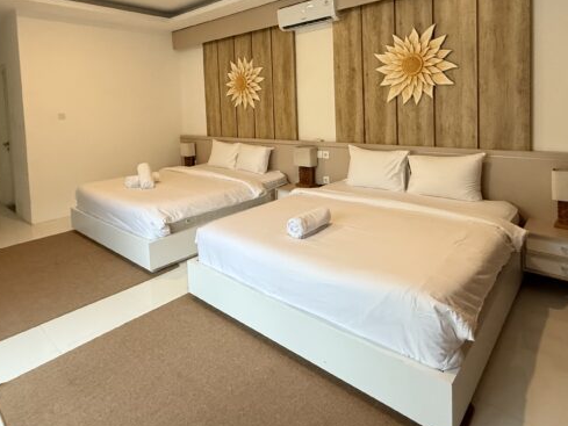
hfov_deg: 76.4
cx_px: 280
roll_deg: +2.0
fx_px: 361
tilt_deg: -2.1
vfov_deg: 59.0
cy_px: 125
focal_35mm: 22
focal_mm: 2.22
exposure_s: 1/60
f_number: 2.2
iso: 640
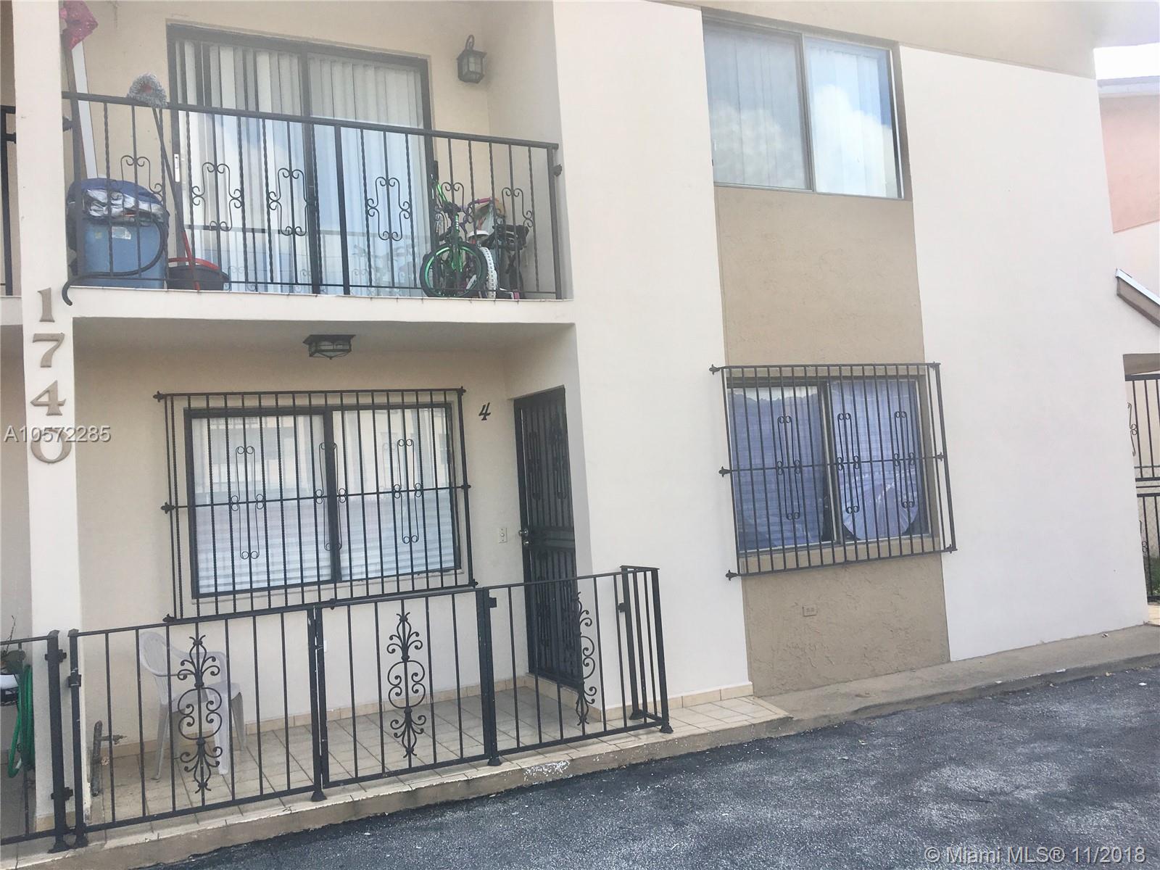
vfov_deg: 48.2
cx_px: 580
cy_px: 435
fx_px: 972
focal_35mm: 29
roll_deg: +3.7
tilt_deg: +3.4
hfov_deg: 61.7
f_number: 2.2
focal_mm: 4.15
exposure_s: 1/407
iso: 25
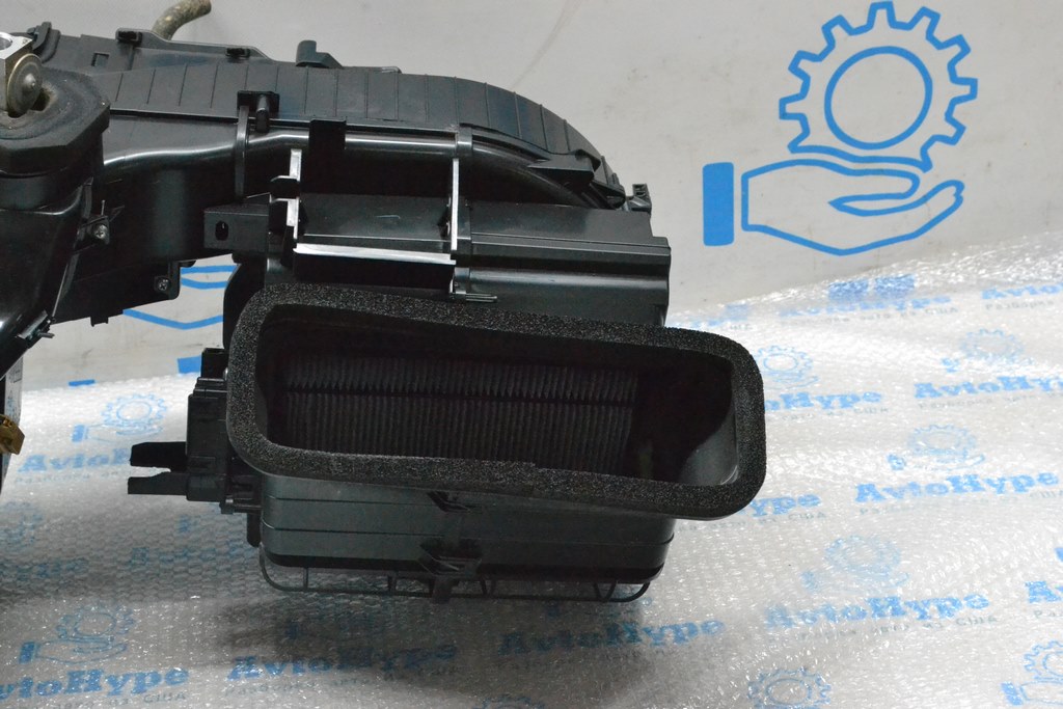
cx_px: 532
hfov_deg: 29.9
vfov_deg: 20.2
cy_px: 354
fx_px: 1993
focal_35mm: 68
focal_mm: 45
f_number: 9
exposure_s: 1/160
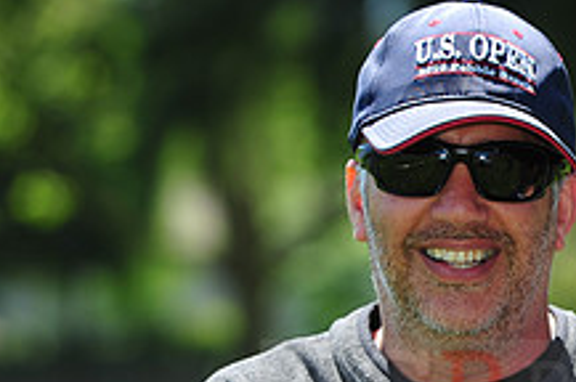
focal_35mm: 442
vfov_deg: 3.1
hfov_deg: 4.7
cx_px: 706
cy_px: 374
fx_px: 7061
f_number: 4.5
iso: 200
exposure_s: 1/640
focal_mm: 165
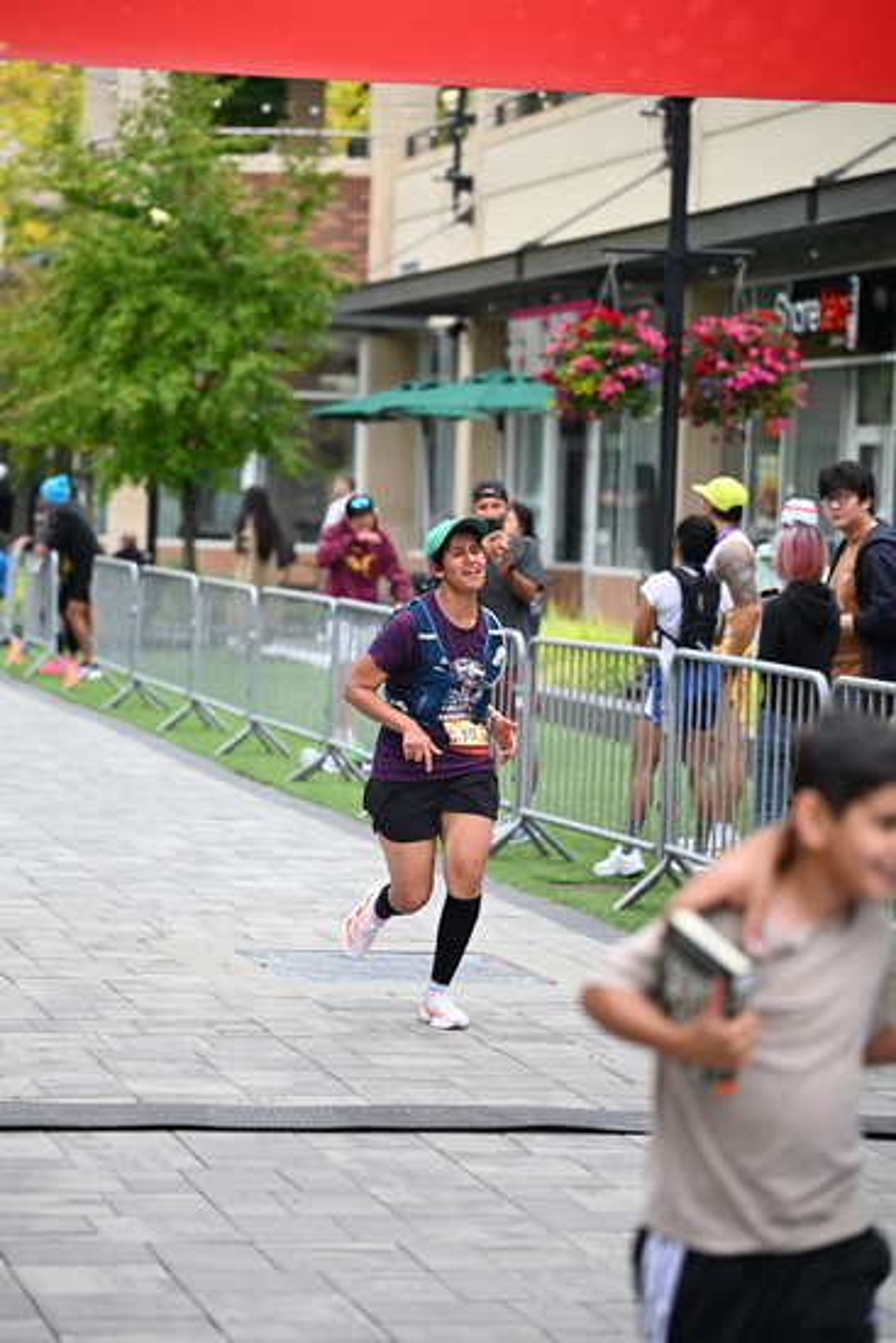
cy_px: 672
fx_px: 3880
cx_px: 448
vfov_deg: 19.6
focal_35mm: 104
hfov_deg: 13.2
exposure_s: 1/2000
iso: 640
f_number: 2.8
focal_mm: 104
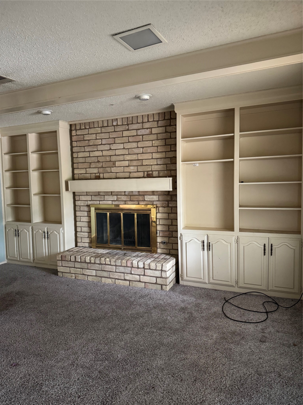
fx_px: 280
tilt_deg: -3.3
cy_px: 202
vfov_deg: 71.6
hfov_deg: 56.8
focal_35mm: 24
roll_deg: +1.6
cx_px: 152
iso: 800
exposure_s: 1/44
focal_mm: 6.76
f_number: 1.78
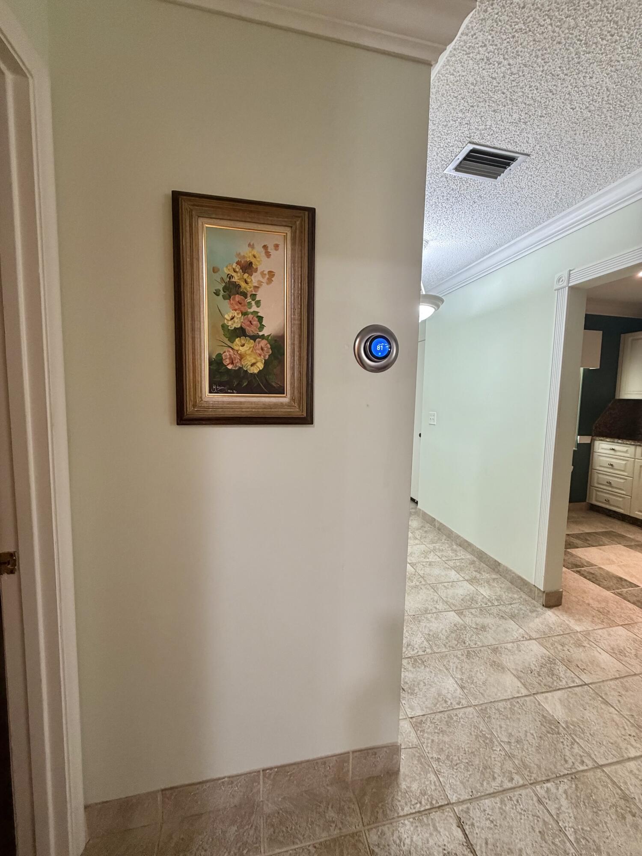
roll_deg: -0.2
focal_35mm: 14
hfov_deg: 85.7
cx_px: 321
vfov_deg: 102.1
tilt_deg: -5.4
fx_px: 346
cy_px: 428
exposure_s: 1/60
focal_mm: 2.22
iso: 320
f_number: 2.2
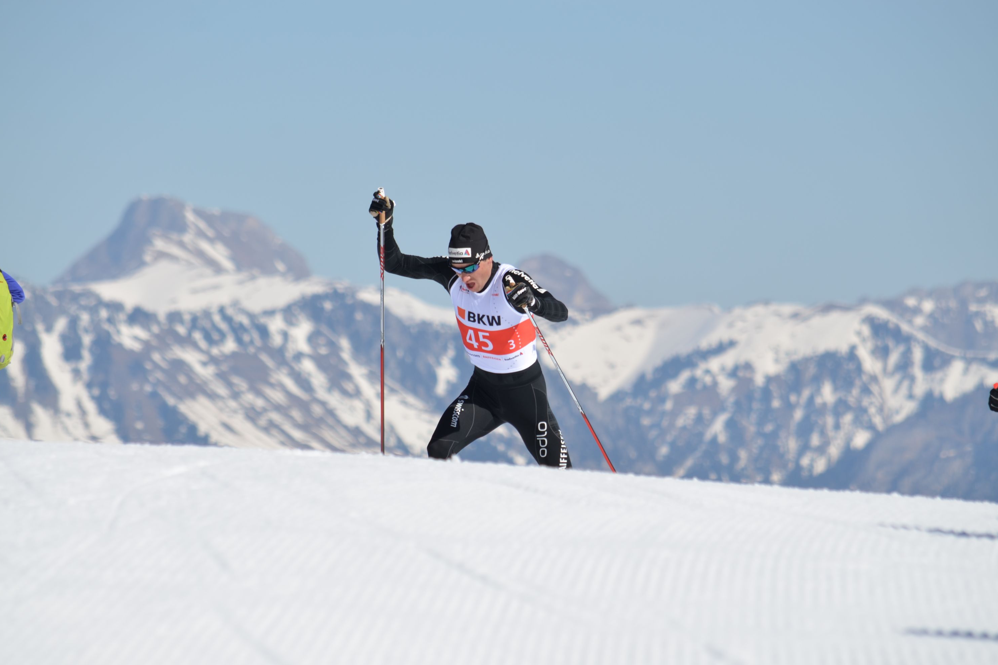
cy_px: 333
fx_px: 11309
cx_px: 496
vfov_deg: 3.4
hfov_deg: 5.1
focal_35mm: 408
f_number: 8
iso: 100
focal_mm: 270
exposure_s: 1/500
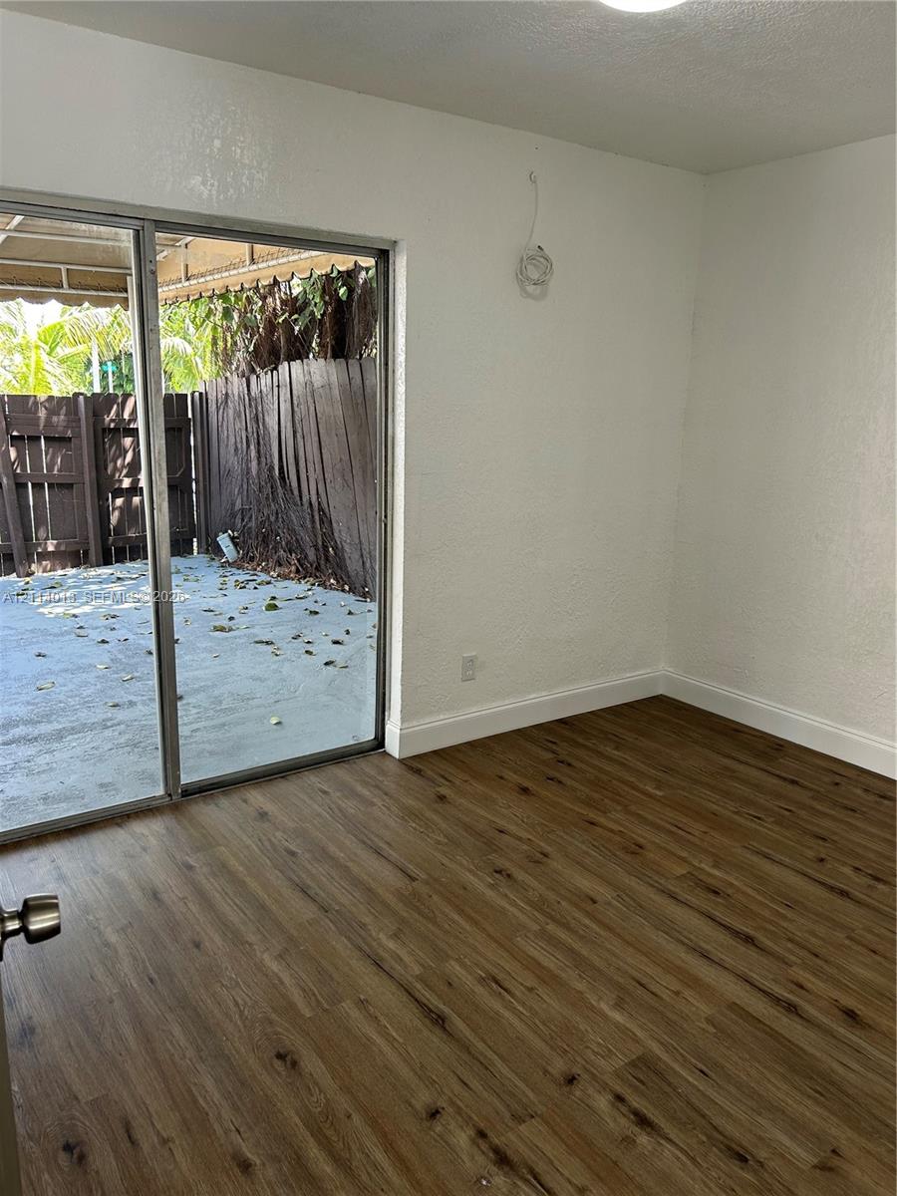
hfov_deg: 53.1
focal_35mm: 26
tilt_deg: -13.2
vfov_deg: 67.3
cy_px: 598
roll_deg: -1.8
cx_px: 448
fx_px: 898
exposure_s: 1/120
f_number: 1.5
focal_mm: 5.7
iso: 64
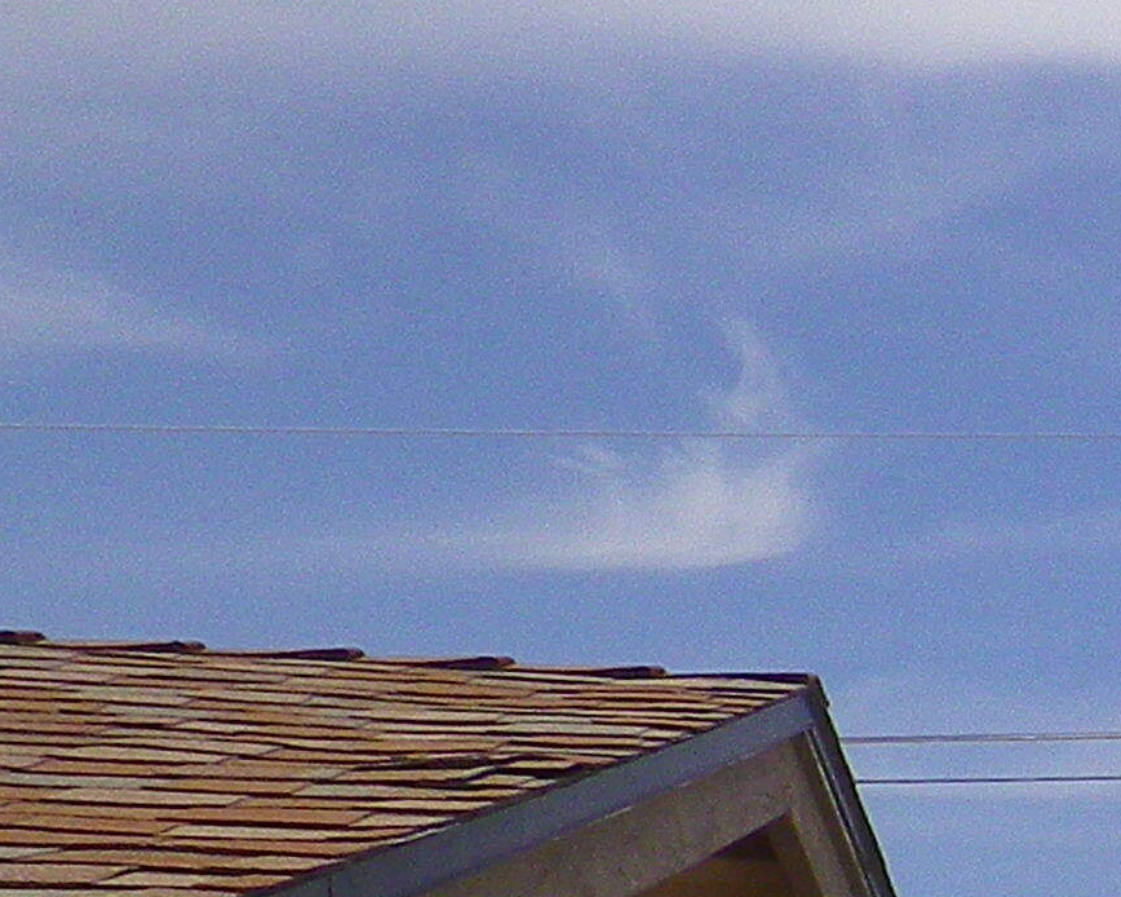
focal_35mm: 135
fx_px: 4478
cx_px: 2565
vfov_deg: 10.6
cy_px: 1676
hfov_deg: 11.9
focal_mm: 5
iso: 80
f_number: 8.3
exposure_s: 1/400
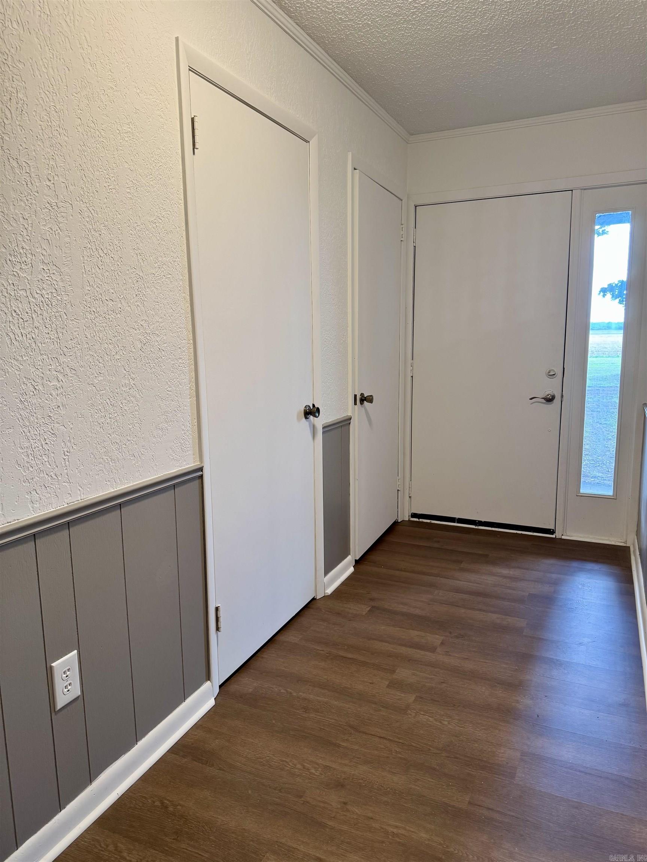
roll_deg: +1.3
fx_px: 598
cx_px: 324
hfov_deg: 56.8
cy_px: 431
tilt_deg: -8.6
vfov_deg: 71.6
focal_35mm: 24
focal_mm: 6.76
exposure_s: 1/120
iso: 200
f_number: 1.78
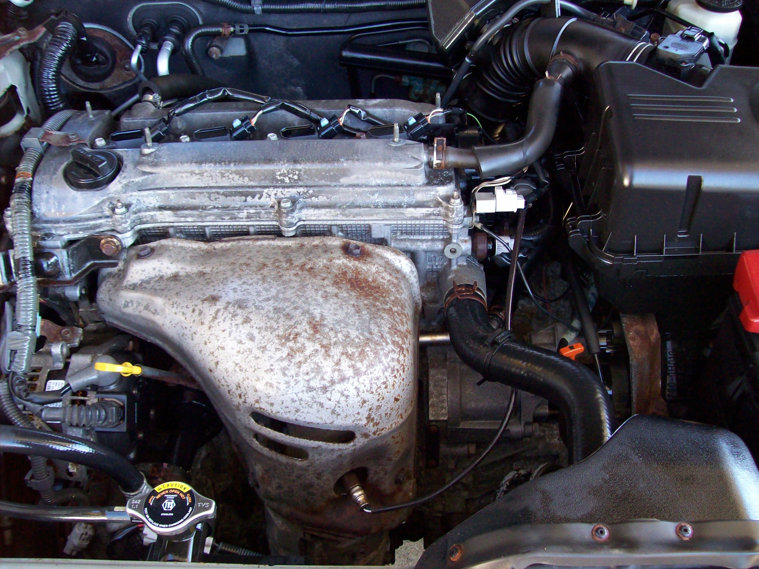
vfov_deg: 39.6
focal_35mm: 36
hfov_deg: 51.4
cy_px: 284
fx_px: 789
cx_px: 380
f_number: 2.7
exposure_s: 1/82.9
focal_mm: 6
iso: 200
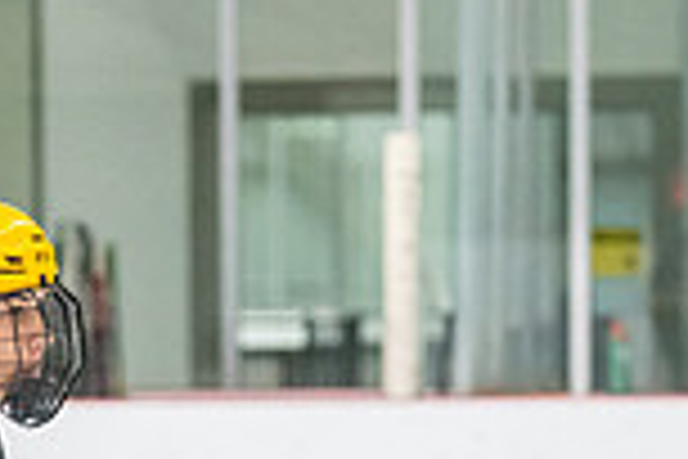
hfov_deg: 5.0
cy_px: 779
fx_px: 7778
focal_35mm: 407
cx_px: -89
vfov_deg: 3.4
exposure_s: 1/800
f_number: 2.8
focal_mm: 95
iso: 4000
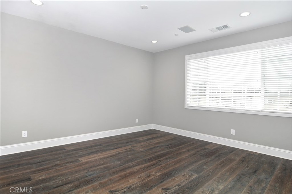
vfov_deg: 67.2
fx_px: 146
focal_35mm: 18
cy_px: 97
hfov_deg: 90.1
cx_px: 146
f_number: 7.1
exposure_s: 1/60
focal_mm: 12
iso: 400
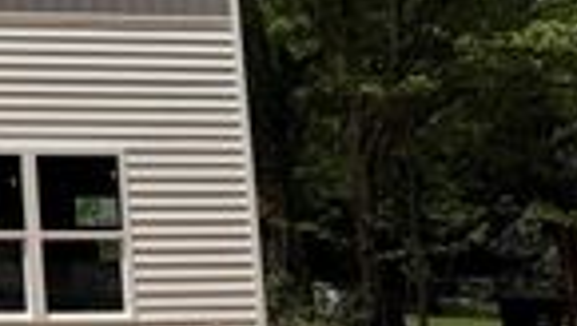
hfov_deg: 19.4
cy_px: 10
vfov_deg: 13.3
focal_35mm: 90
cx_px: -378
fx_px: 1379
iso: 80
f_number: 1.78
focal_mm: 6.76
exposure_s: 1/9009
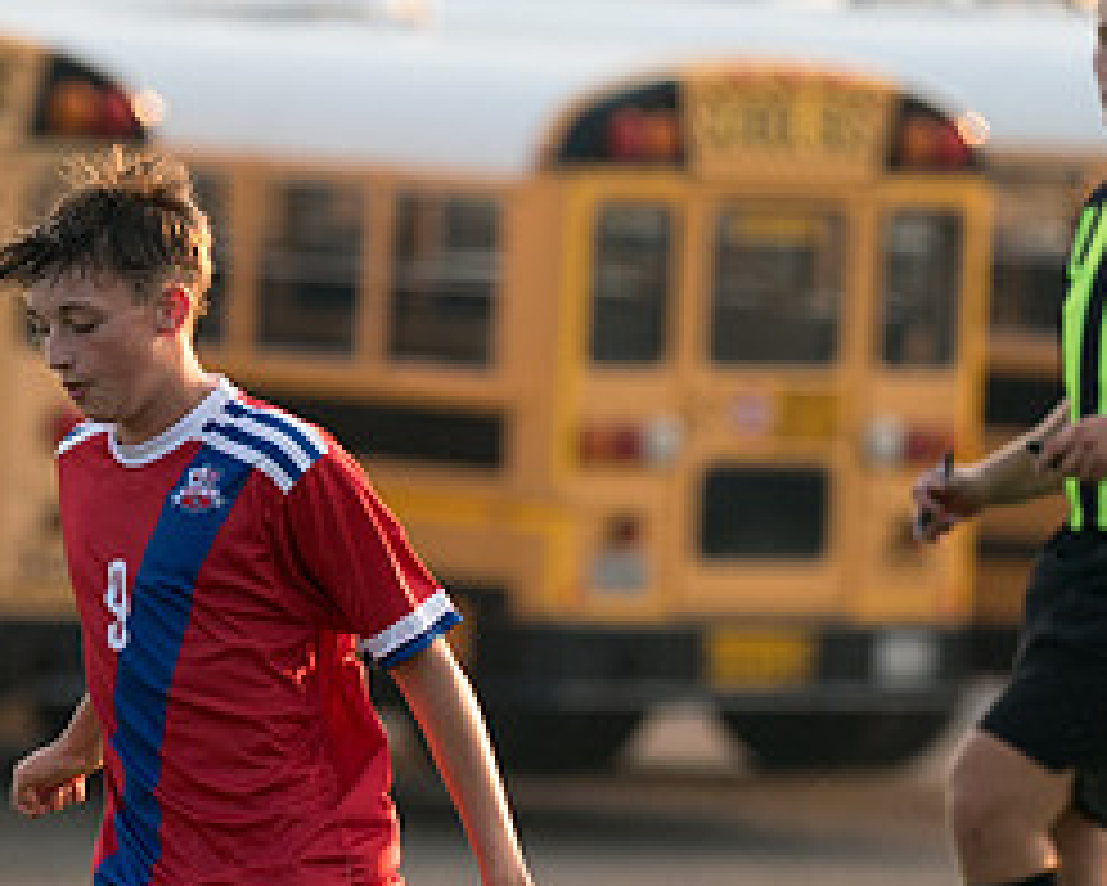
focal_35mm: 711
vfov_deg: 2.2
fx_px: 23304
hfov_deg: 2.7
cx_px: 183
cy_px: 687
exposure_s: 1/1250
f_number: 2.8
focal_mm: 150
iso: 320
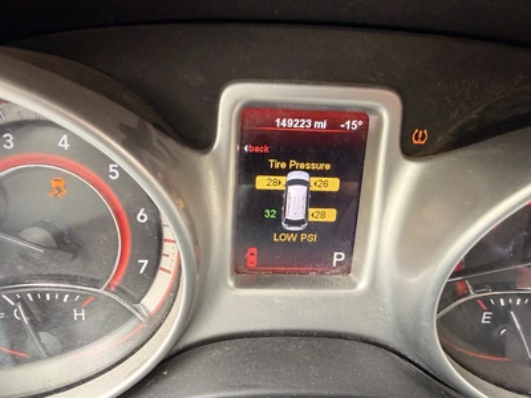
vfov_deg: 56.8
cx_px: 266
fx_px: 368
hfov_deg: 71.6
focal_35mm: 24
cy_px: 199
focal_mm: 2.22
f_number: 2.2
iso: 320
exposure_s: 1/97
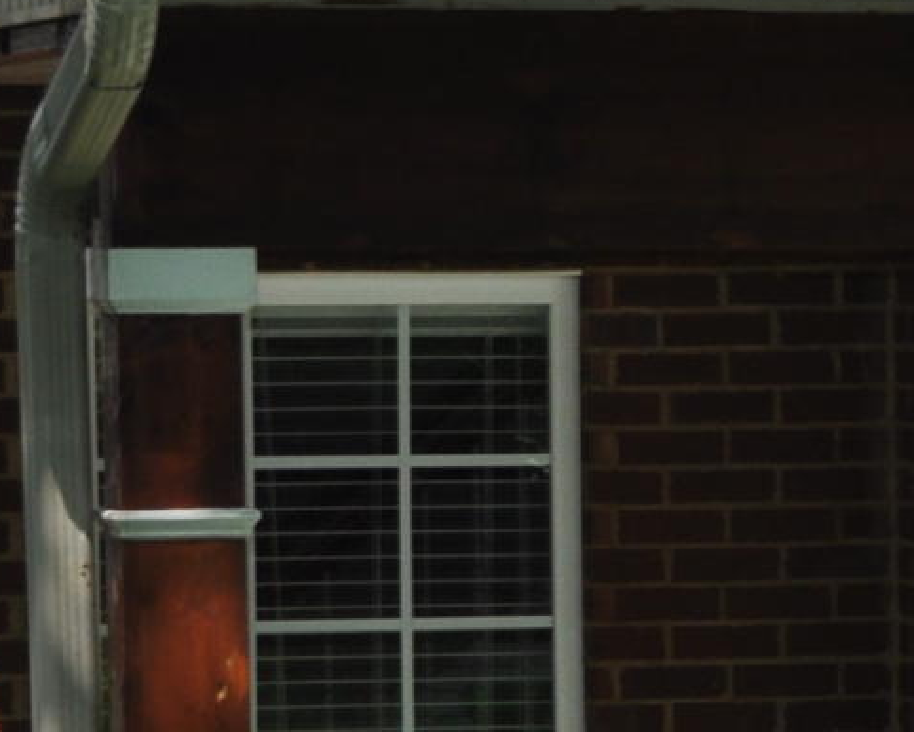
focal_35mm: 298
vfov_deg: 5.2
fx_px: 8063
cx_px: 1697
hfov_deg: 6.3
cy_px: 846
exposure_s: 1/200
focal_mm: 34
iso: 200
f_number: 8
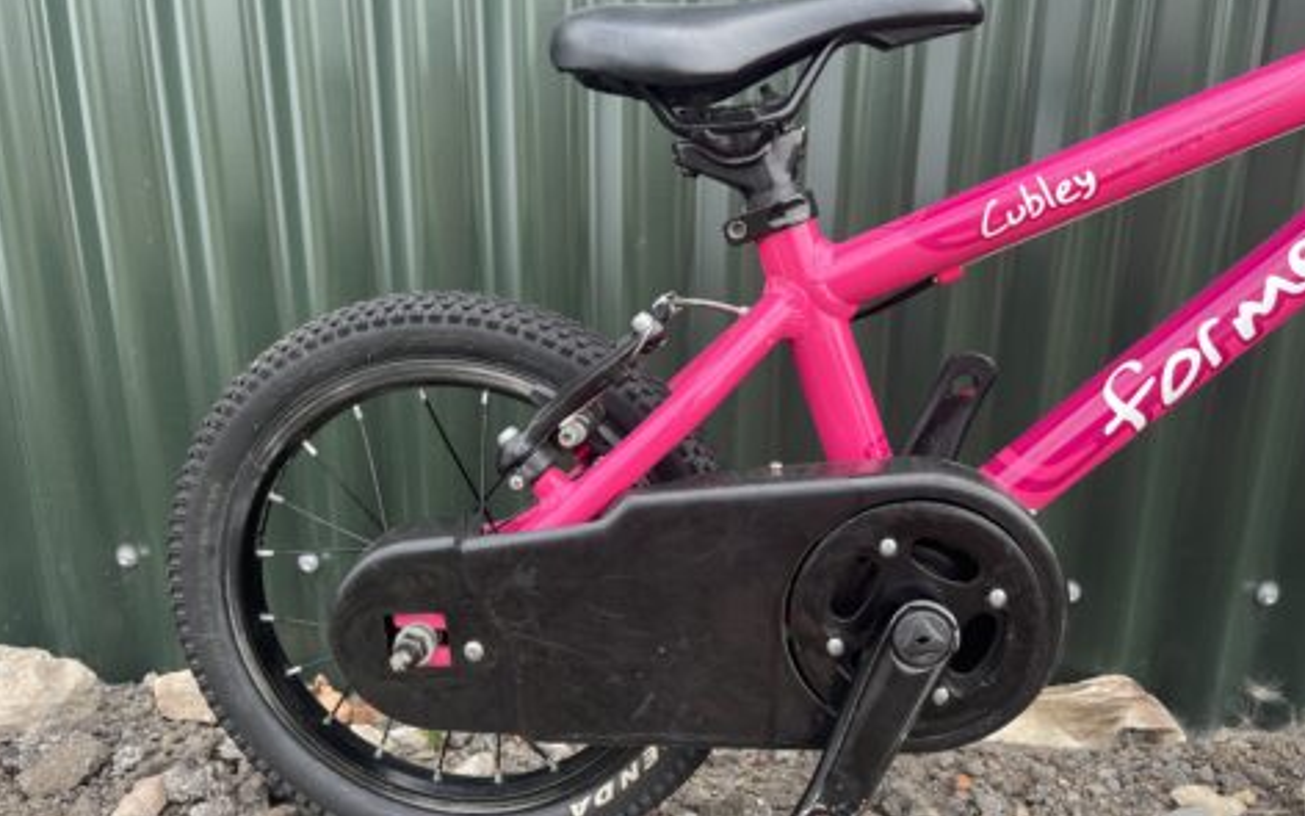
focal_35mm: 28
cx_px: 650
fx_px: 996
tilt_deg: -15.4
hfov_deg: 66.5
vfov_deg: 44.5
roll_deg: +0.8
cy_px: 432
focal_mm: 5.1
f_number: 1.6
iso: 40
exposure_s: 1/217
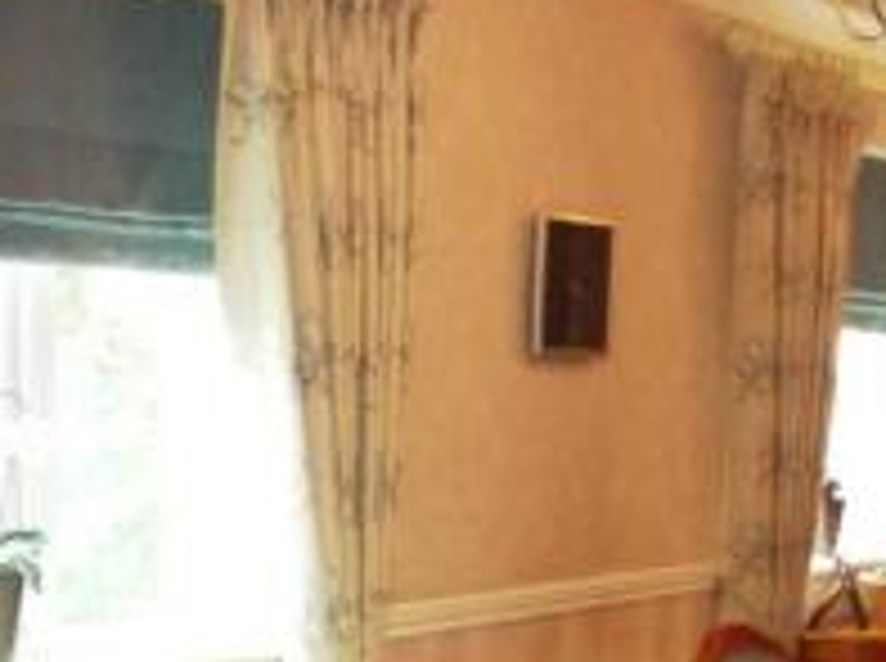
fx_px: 2274
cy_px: 786
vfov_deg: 15.9
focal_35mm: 89
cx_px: 857
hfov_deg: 21.4
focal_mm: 5.2
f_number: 3.3
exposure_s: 1/30
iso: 250
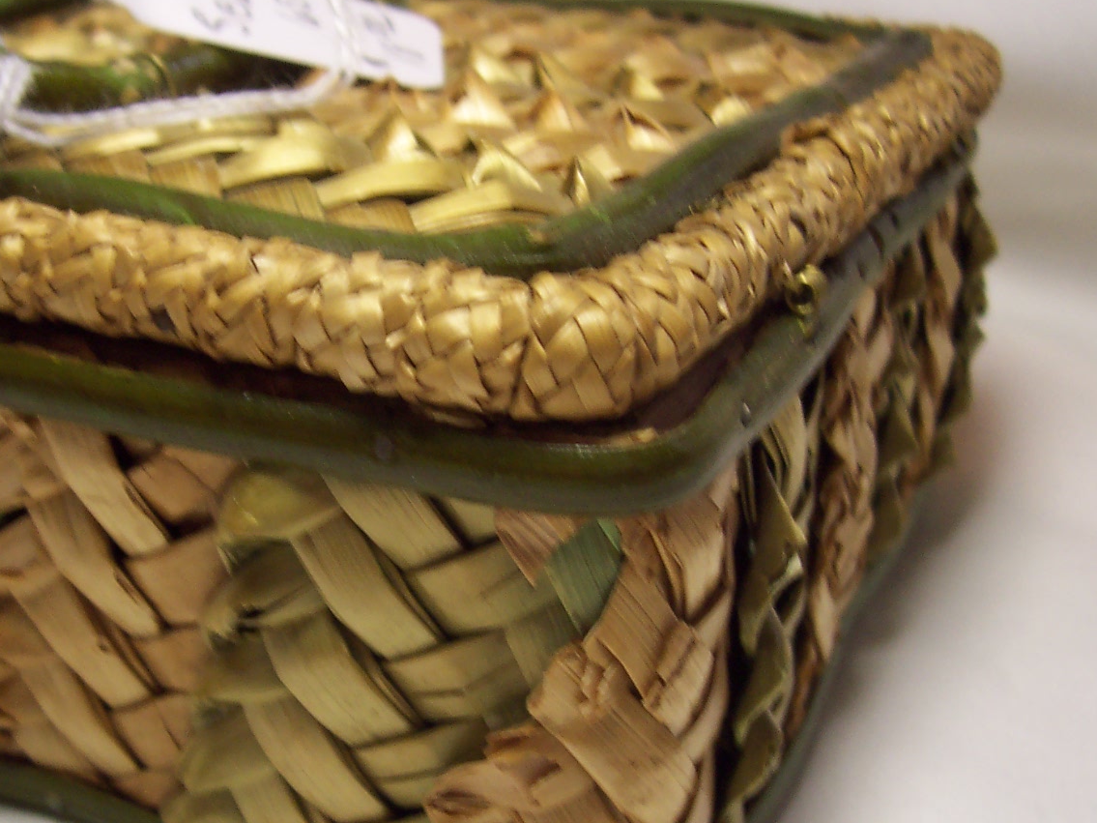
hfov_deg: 35.5
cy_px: 511
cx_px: 468
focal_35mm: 54
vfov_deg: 26.9
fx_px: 1711
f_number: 2.8
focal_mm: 5.6
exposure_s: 1/60
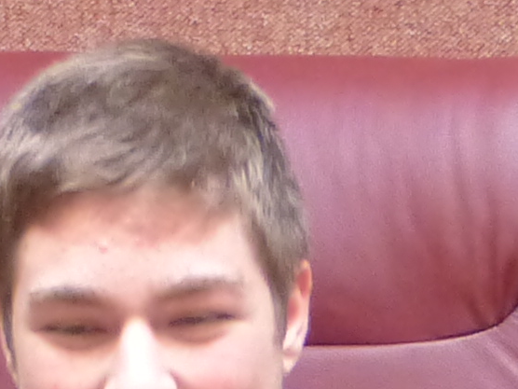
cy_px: 1102
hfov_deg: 2.2
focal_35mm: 921
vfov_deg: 1.6
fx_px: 13782
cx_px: 50
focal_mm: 23.1
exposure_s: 1/15
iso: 400
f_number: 2.8
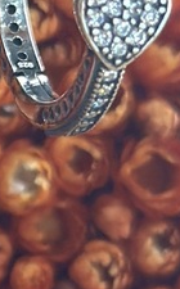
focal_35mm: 309
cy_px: 296
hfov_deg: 4.2
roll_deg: -3.9
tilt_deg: -20.2
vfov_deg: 6.8
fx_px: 2433
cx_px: -246
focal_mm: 6.86
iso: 320
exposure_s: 1/60
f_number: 1.78
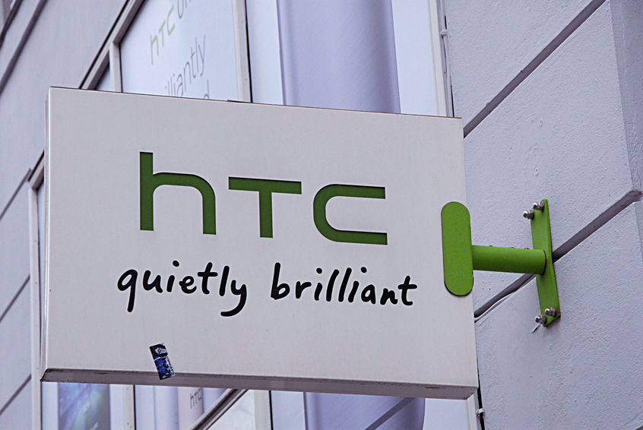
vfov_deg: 10.2
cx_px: 322
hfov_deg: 15.2
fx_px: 2414
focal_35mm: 135
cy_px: 215
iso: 500
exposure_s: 1/250
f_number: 8
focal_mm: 90
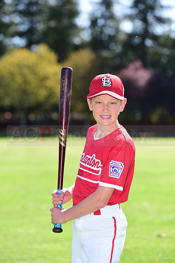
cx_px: 88
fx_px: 1166
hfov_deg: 8.6
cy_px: 132
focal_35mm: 160
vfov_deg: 12.8
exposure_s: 1/320
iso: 125
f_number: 4.5
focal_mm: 160
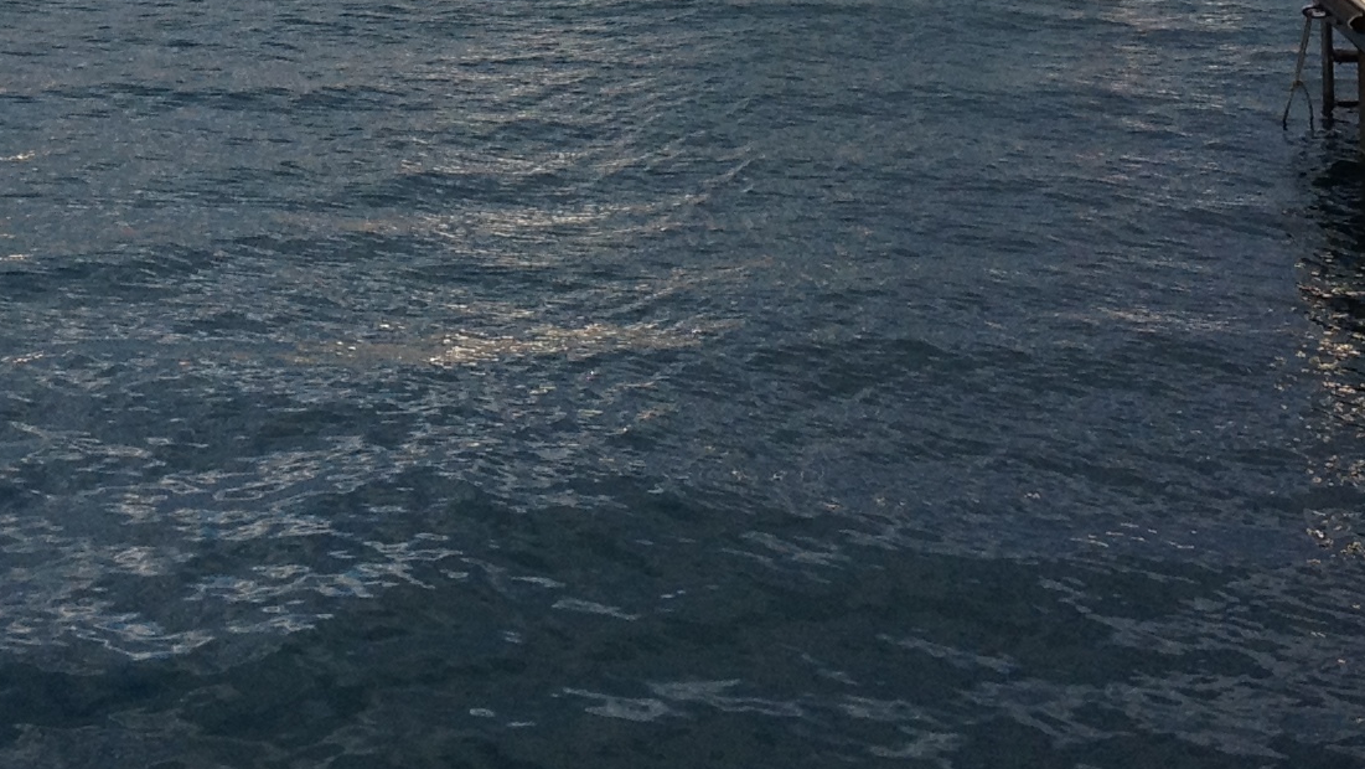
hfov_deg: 18.9
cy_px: -485
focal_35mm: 113
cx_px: 567
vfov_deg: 10.3
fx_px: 4091
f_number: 2.4
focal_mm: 4.28
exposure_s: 1/1022
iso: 64
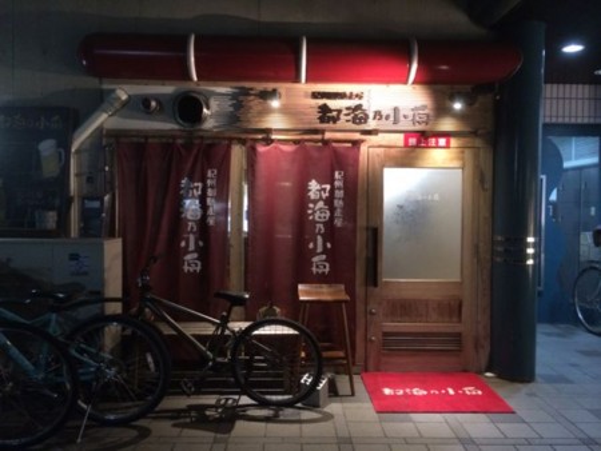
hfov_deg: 59.9
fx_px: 521
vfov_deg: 46.8
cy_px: 226
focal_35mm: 30
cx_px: 300
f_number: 2.2
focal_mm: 4.12
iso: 320
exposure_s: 1/15
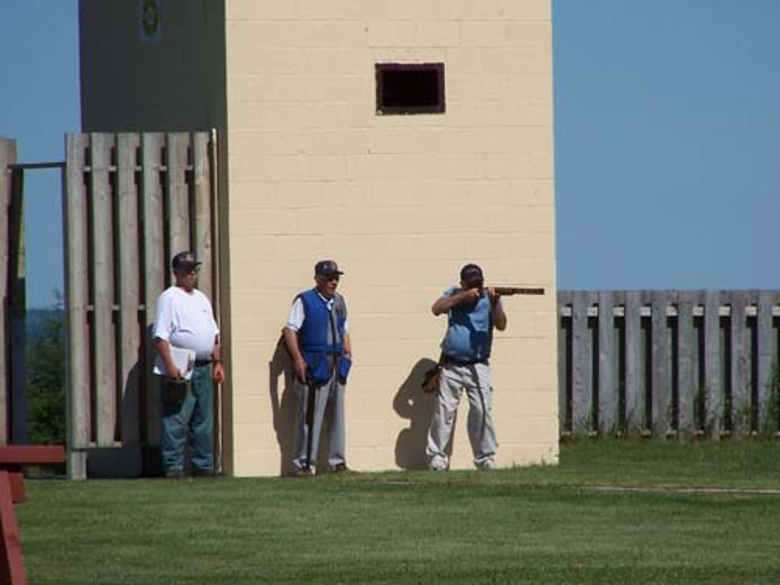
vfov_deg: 3.9
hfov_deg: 5.2
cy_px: 292
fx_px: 8563
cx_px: 390
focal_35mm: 380
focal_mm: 63
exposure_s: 1/750
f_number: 7.1
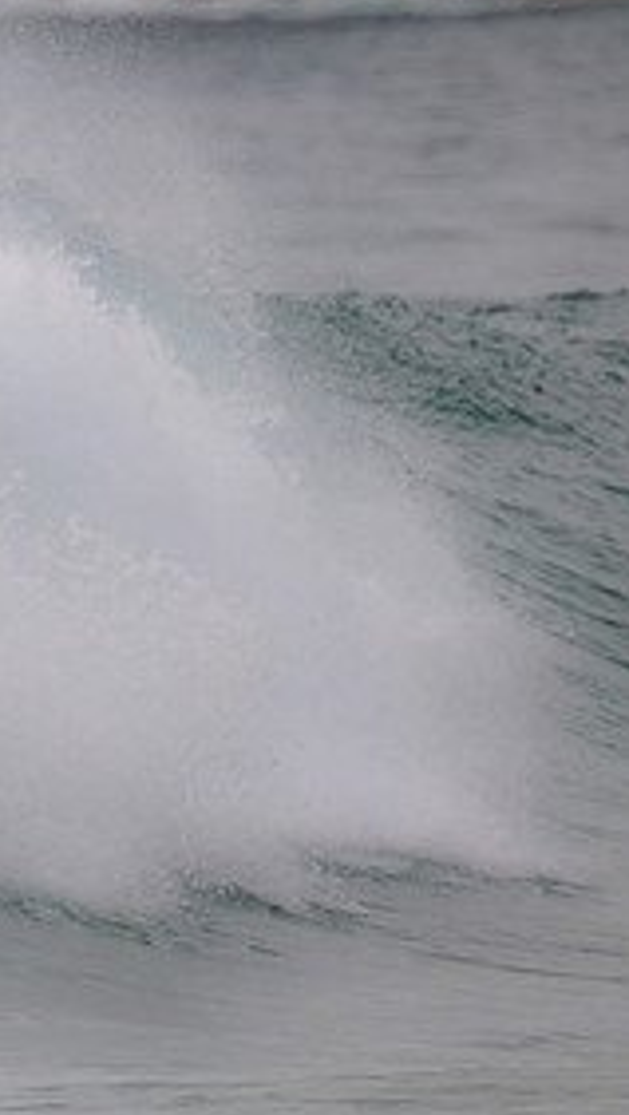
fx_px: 50967
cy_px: 587
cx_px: -510
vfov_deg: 1.3
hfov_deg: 0.7
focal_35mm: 1722
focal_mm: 800
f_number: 11
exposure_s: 1/2000
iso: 1400
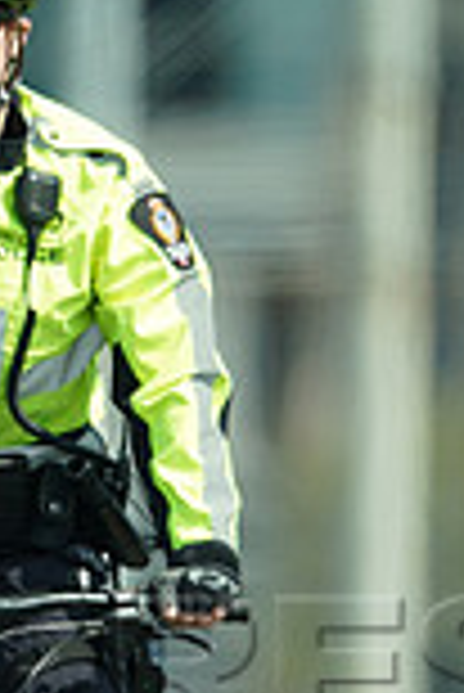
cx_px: -356
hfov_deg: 0.4
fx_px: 60952
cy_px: 628
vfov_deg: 0.7
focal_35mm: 3160
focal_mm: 840
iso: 100
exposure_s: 1/320
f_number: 5.6
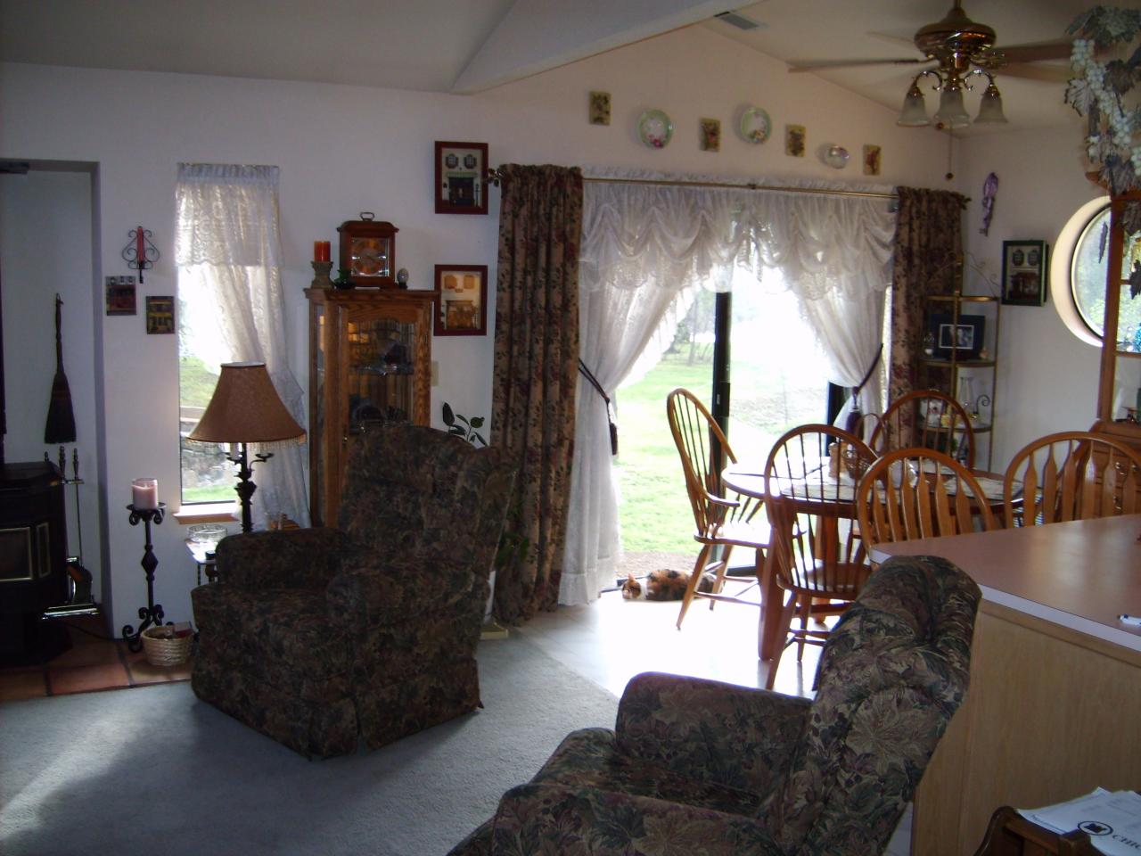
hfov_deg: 52.6
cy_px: 428
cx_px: 570
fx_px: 1154
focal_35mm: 35
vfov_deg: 40.7
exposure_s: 1/30
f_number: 2.8
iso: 86
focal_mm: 5.8
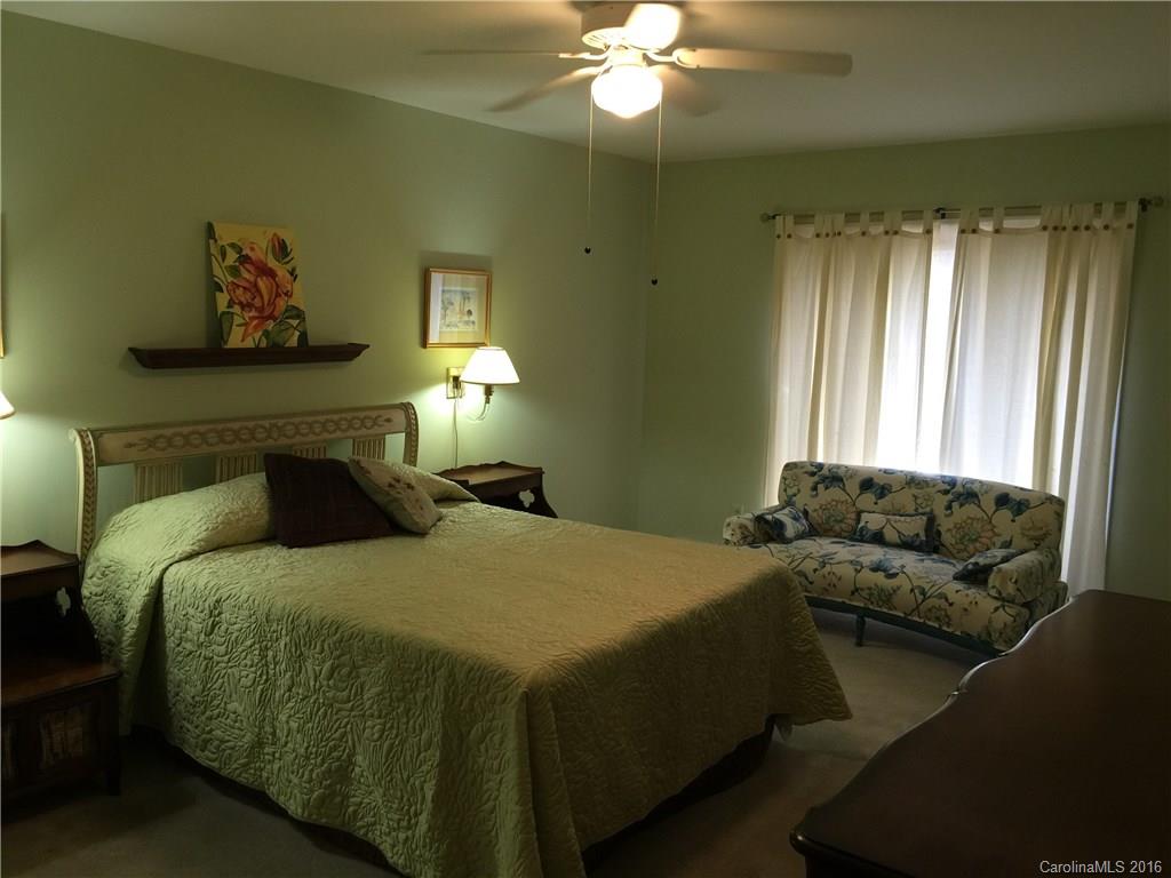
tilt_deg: -6.7
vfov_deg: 48.2
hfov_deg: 61.7
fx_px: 981
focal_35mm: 29
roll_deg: -1.6
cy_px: 439
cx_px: 586
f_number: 2.2
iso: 40
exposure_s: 1/15
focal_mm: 4.15
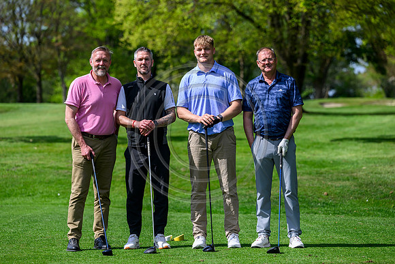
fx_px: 1646
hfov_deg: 13.7
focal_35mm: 150
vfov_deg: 9.2
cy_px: 132
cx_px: 198
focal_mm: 150
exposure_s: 1/4000
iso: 500
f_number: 4
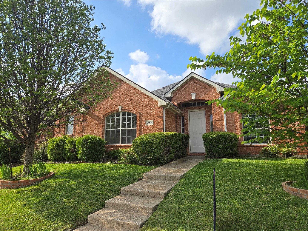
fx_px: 205
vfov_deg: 58.9
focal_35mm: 23
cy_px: 116
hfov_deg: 73.9
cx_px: 154
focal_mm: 5.4
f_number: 1.8
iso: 25
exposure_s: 1/1290
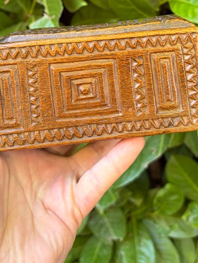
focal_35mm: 61
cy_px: 31
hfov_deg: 24.1
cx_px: 104
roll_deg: -0.9
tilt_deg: -20.5
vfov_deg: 30.4
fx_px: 465
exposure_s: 1/122
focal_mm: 5.96
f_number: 1.6
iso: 100
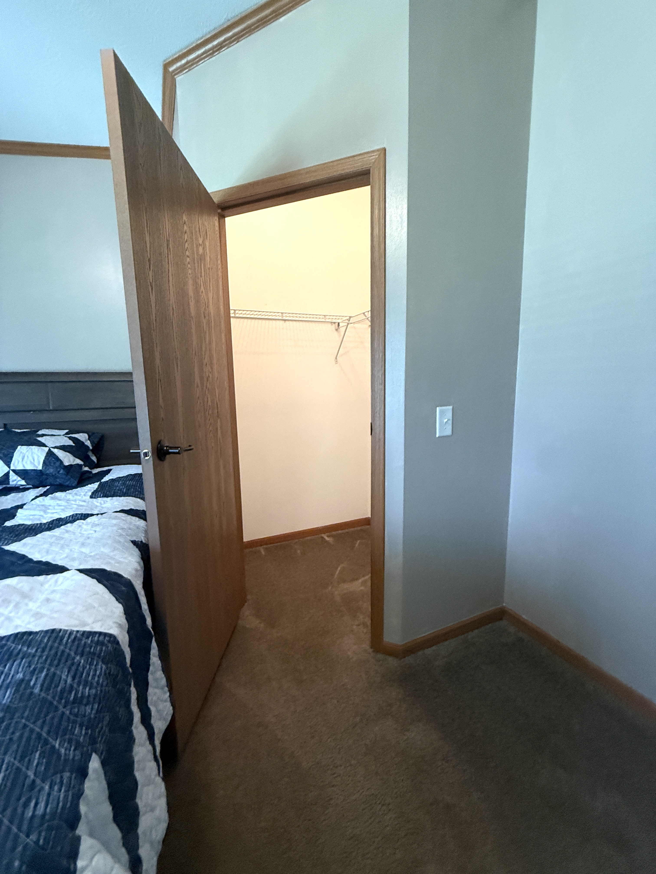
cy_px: 437
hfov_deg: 85.7
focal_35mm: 14
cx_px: 328
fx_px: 354
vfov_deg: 102.1
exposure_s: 1/60
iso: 400
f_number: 2.2
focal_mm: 2.22
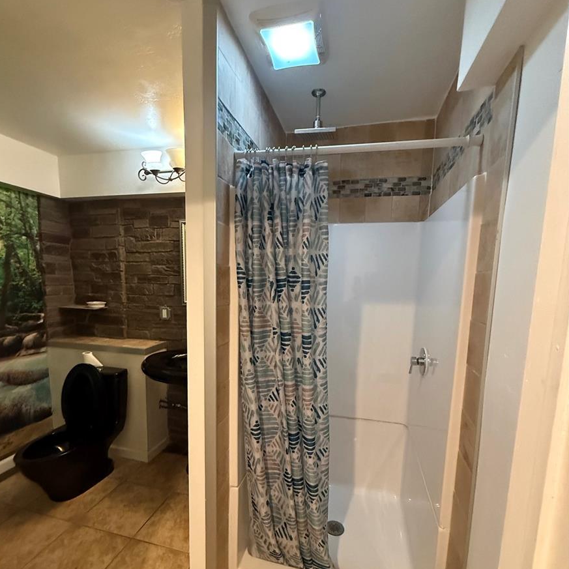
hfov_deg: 84.0
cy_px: 321
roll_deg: -1.6
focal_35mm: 17
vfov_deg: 83.5
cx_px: 277
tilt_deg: -6.6
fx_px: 316
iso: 800
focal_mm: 2.22
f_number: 2.2
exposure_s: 1/60
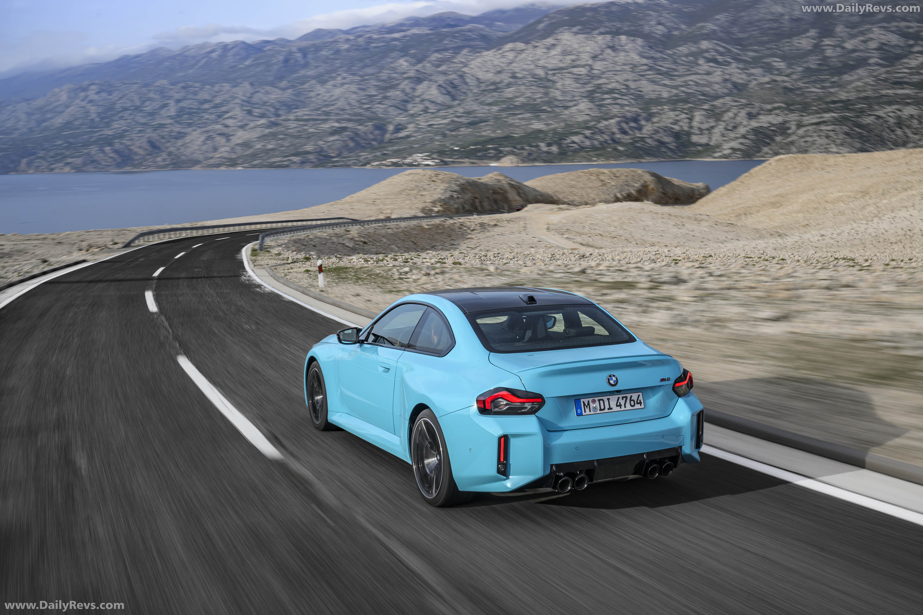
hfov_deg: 51.9
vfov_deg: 35.9
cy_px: 308
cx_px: 462
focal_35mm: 37
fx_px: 949
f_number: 11
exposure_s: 1/20
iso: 80
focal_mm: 37
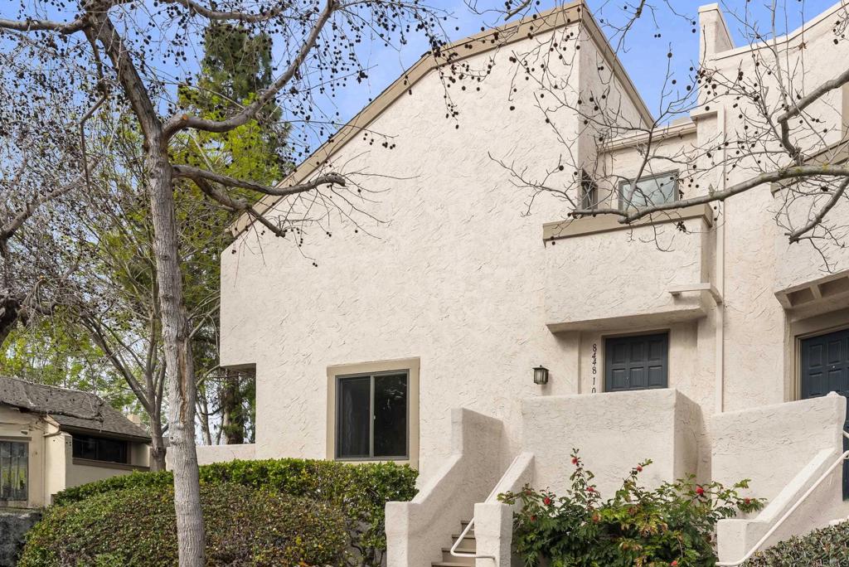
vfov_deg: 37.9
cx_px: 424
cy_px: 284
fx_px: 826
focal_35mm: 35
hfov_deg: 54.4
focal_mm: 35
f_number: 8
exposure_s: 1/400
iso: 500
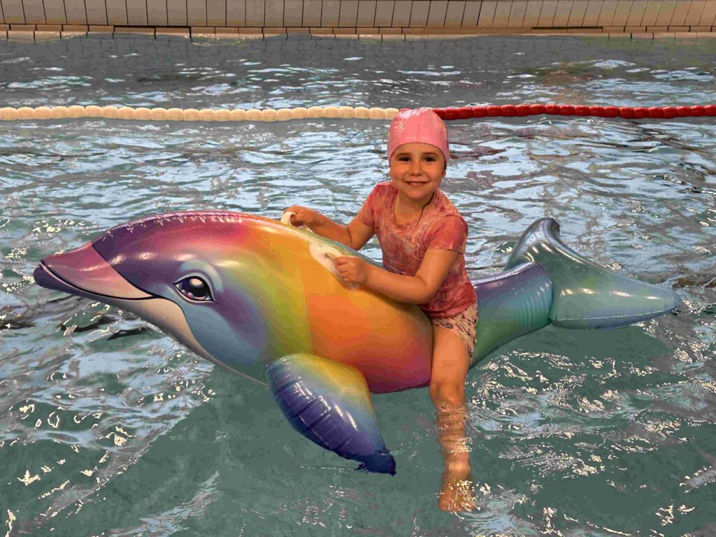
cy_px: 268
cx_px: 358
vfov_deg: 30.3
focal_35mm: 48
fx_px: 993
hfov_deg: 39.7
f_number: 1.8
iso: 100
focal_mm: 6.9
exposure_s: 1/50
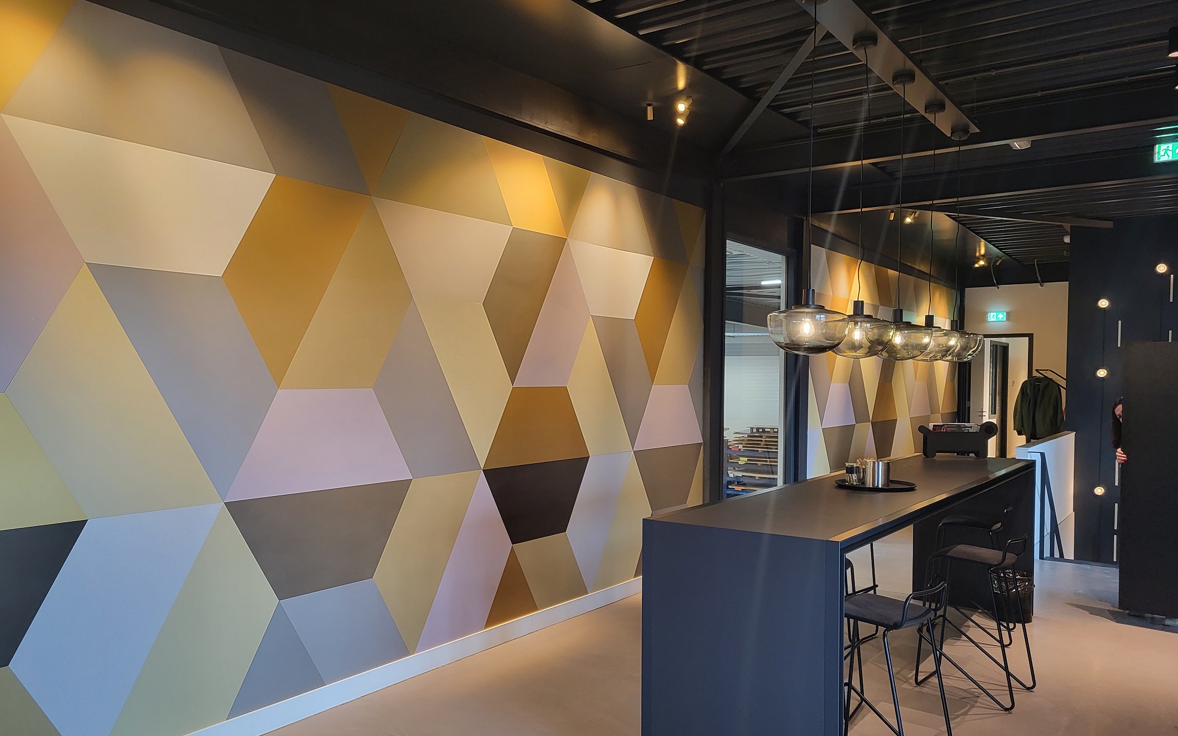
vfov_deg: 44.4
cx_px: 594
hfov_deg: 66.5
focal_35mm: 28
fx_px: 899
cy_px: 421
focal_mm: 5.4
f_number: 1.8
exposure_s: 1/50
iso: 250
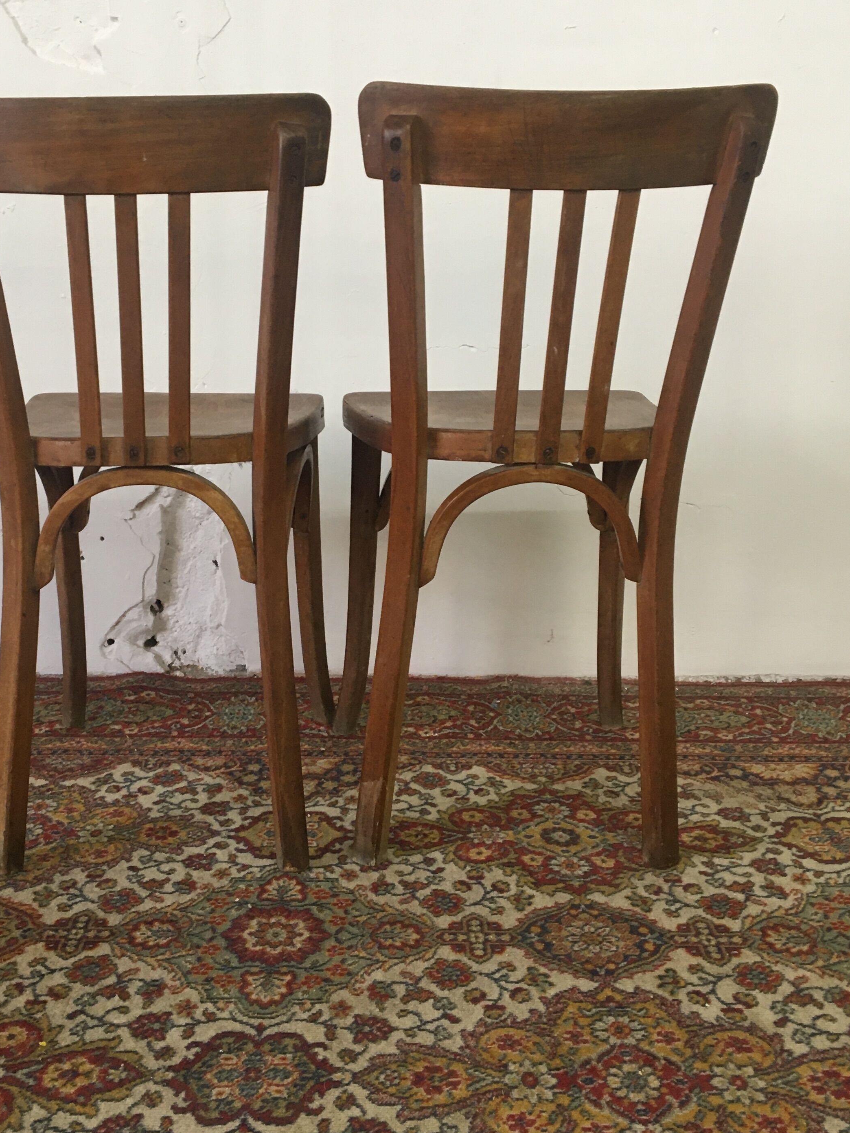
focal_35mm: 42
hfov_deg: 34.2
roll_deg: +2.9
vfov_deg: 44.8
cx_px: 338
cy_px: 527
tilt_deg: -11.0
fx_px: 1375
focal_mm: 4.15
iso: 125
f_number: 2.2
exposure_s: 1/33
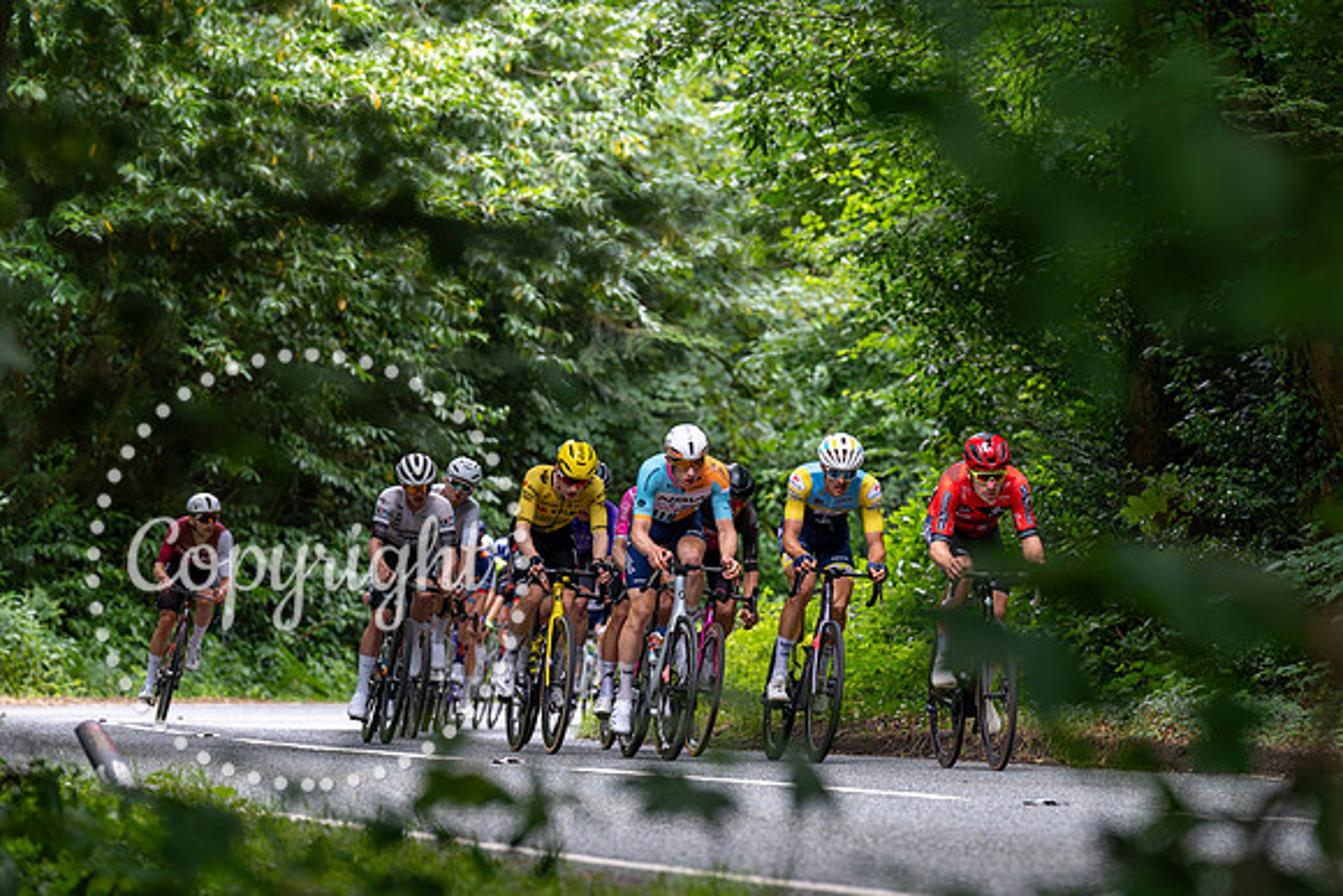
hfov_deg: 9.2
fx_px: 8373
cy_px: 457
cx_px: 664
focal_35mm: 224
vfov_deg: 6.1
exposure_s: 1/1000
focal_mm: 185
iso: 2000
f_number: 4.5
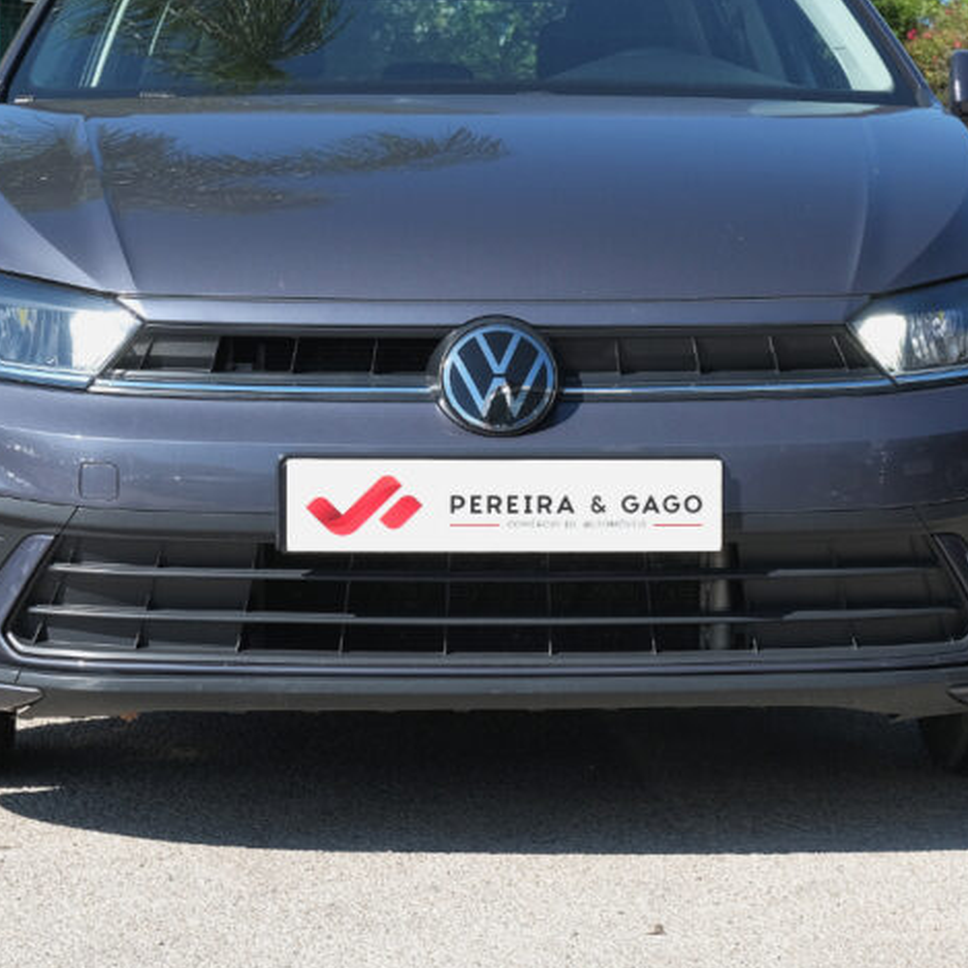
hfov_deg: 16.7
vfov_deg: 16.7
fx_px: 3290
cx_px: 450
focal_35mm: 104
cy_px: 331
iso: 160
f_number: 9
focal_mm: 37.4
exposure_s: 1/200
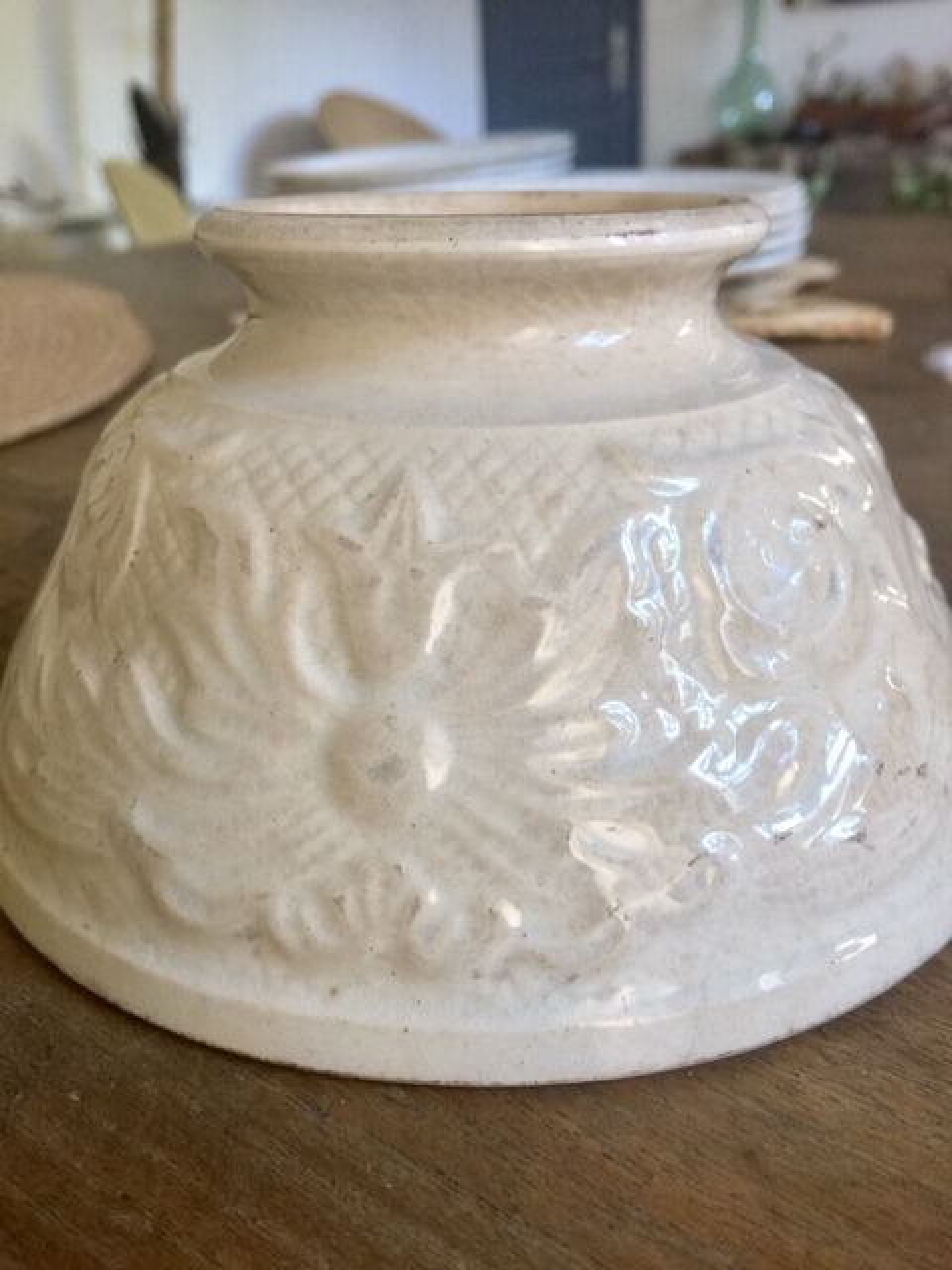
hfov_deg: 48.2
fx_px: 1063
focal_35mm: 29
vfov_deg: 61.7
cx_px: 476
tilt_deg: -23.7
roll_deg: +2.8
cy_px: 635
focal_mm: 4.15
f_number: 2.2
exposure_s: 1/17
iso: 64
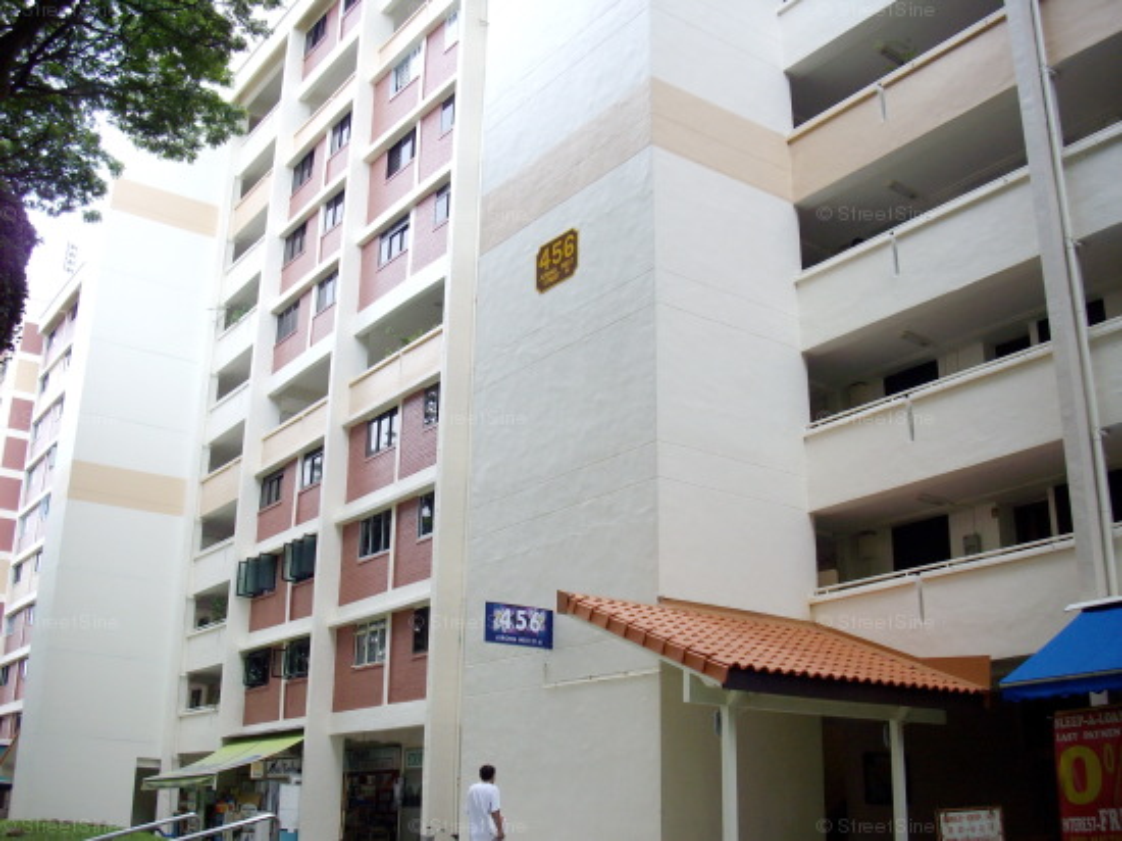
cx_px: 561
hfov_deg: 50.2
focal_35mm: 37
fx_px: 1199
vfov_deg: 38.6
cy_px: 420
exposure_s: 1/320
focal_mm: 6.2
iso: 80
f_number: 2.8
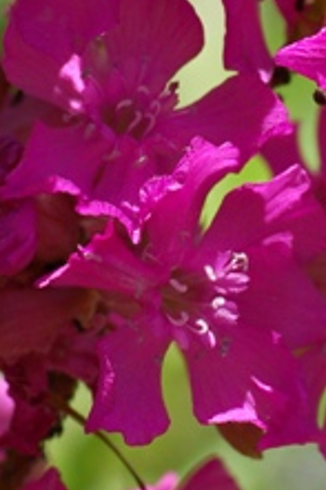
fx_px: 4843
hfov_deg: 3.9
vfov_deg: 5.8
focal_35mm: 356
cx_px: 187
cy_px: 24
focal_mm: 70
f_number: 8
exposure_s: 1/320
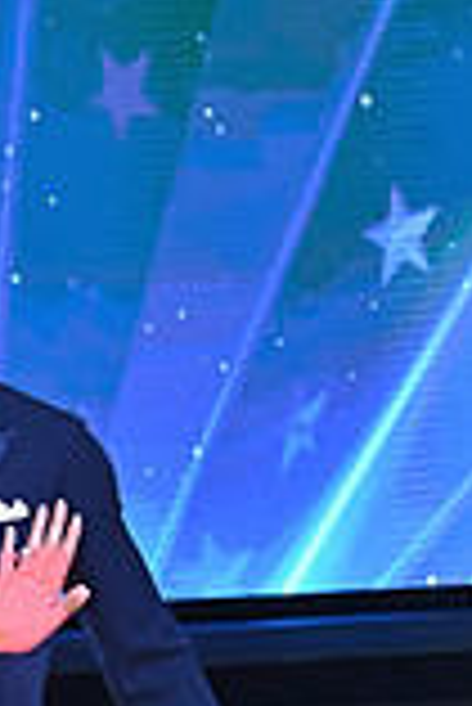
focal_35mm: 244
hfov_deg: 5.5
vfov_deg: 8.3
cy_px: 1012
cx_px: -393
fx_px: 4788
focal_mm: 66
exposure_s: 1/400
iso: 4000
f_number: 10
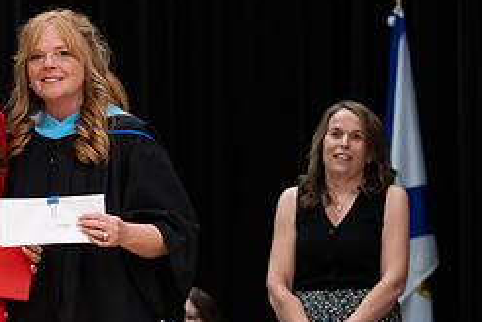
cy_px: 302
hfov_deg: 7.7
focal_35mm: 266
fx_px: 3561
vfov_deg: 5.2
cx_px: 6
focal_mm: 85
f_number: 2.8
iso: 1000
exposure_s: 1/200
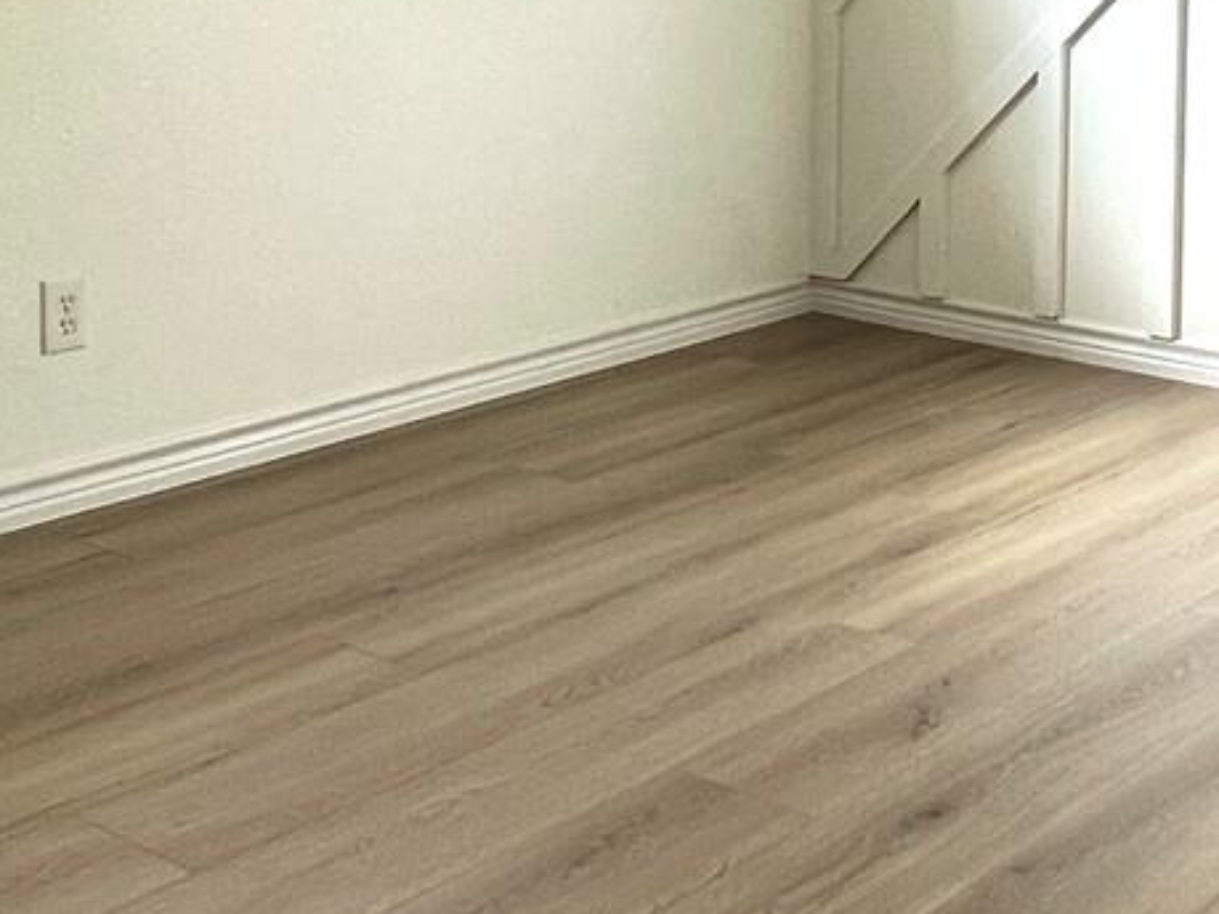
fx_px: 2042
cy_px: -37
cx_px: 1099
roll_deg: -0.4
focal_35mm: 58
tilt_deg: -2.9
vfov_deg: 23.9
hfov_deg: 31.7
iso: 125
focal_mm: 1.57
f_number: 1.8
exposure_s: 1/99
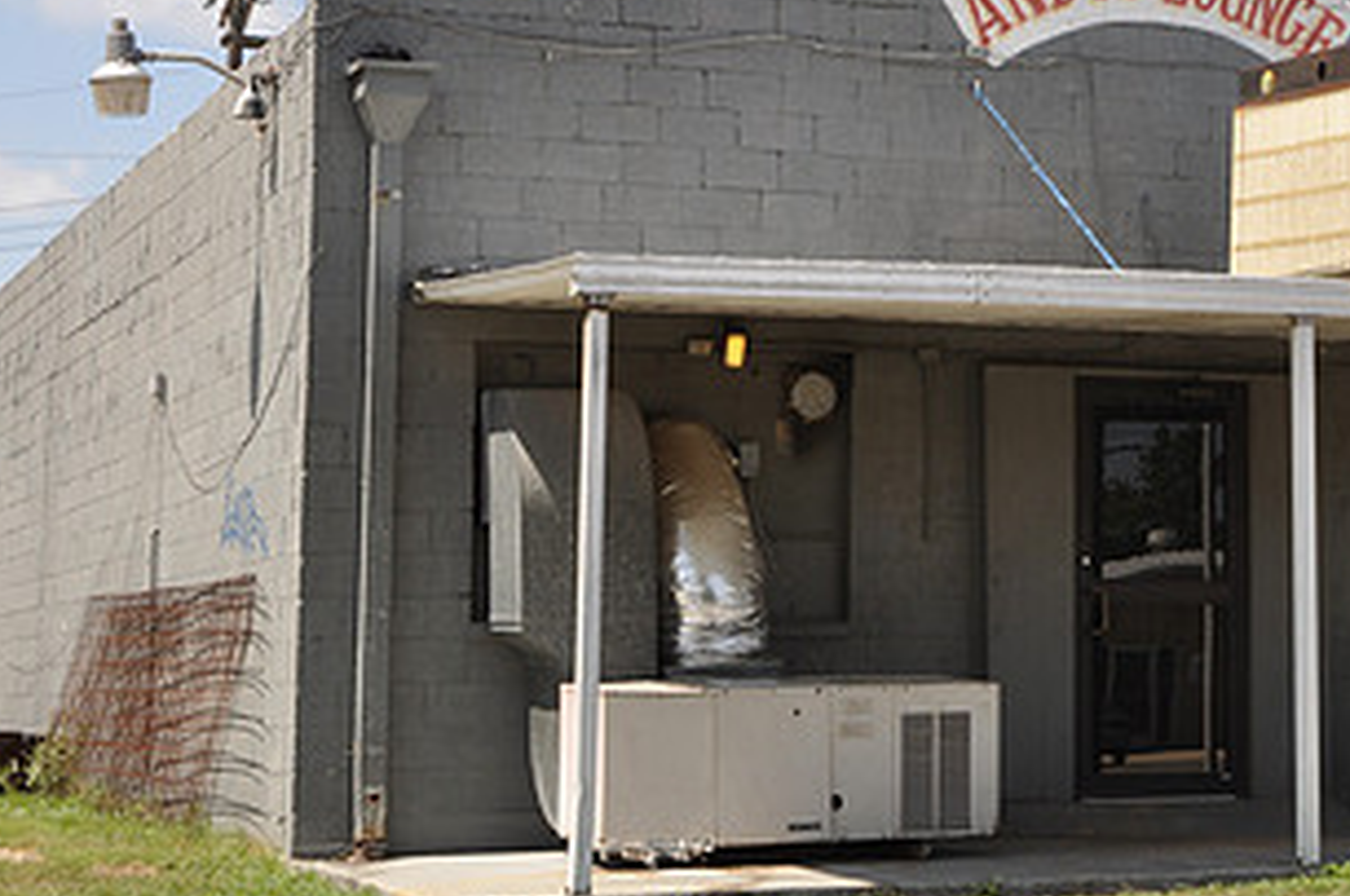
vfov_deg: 14.9
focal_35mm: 91
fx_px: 3407
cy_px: 249
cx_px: 1138
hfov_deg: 22.0
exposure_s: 1/125
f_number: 11
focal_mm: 32
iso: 200
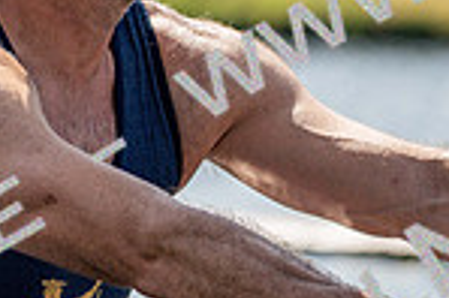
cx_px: -45
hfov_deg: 2.3
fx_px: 11001
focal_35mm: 883
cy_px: 167
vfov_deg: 1.6
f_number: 5.6
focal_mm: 227
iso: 250
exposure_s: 1/1600
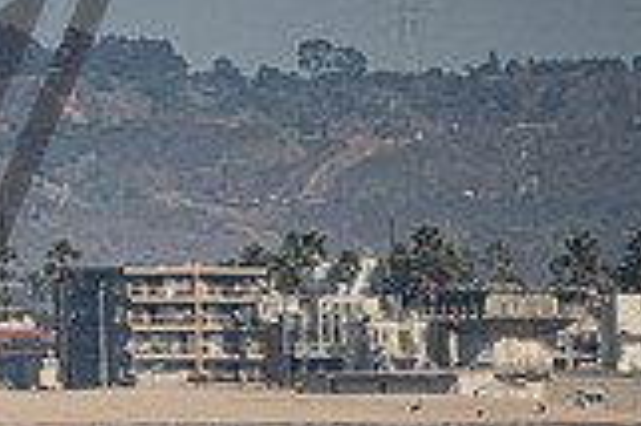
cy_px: 223
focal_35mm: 1871
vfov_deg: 0.7
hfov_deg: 1.1
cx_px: -730
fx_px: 33280
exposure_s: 1/3200
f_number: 5.6
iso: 320
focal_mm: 400
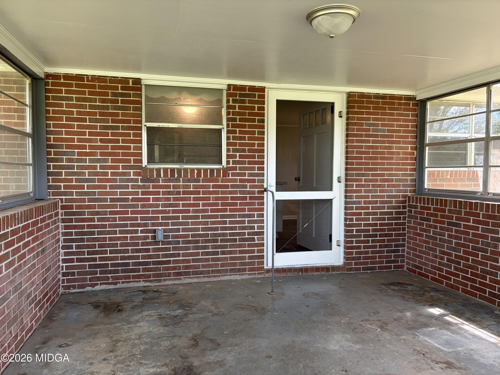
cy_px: 188
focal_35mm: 26
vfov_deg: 53.1
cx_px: 250
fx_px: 376
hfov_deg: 67.3
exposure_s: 1/121
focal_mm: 5.96
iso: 64
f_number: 1.6
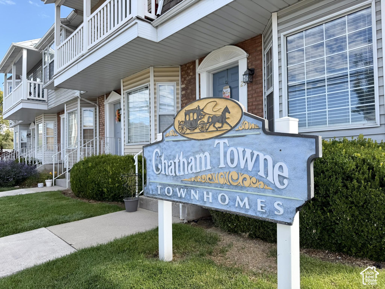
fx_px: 267
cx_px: 192
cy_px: 144
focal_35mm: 24
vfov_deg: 56.8
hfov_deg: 71.6
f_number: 1.78
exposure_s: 1/1230
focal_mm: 6.76
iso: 80
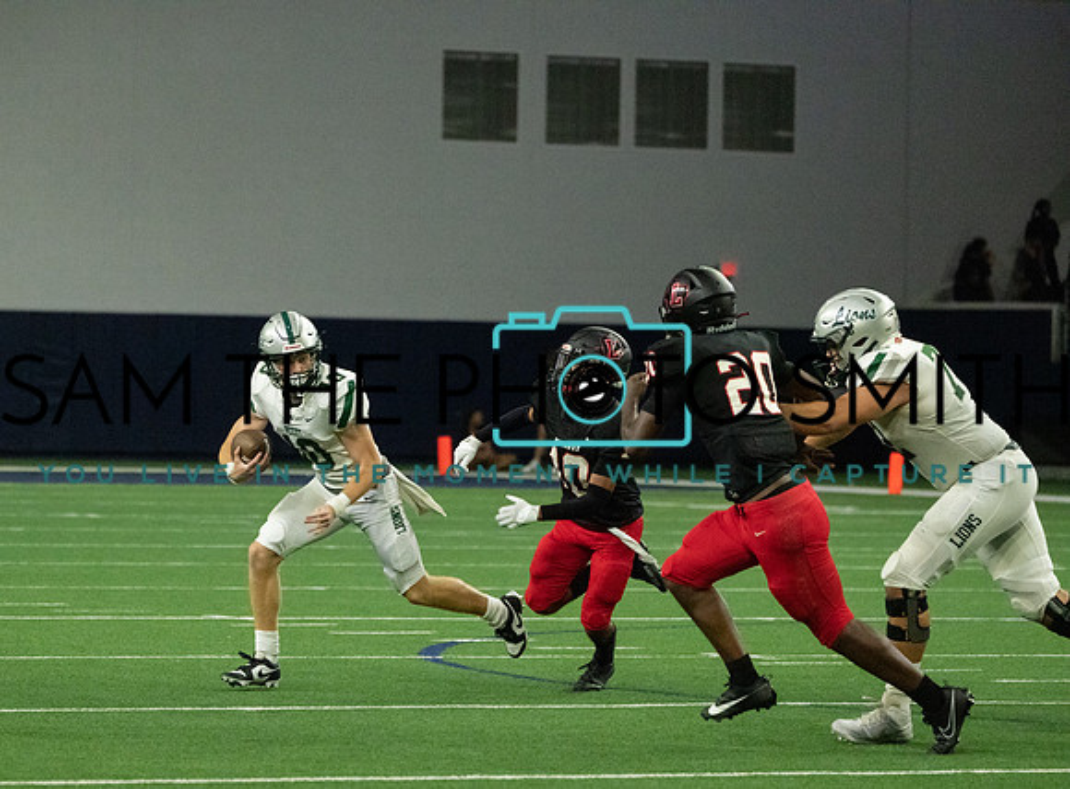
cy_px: 464
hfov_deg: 7.9
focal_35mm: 252
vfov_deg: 5.8
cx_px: 374
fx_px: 7733
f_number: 5.6
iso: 10000
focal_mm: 200
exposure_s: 1/1000
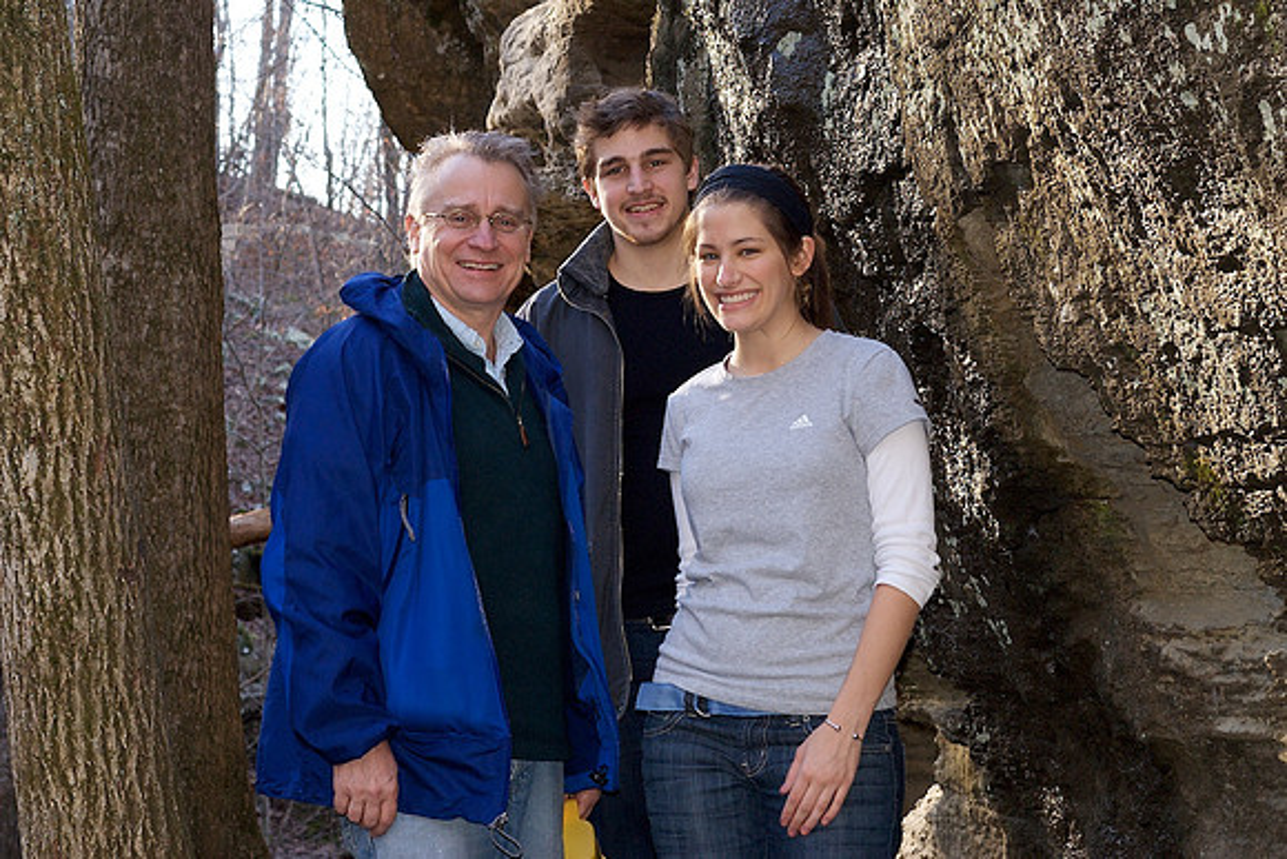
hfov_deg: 27.0
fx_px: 2682
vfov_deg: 18.2
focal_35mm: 75
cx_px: 644
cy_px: 430
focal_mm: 50
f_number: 6.3
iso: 200
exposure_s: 1/80
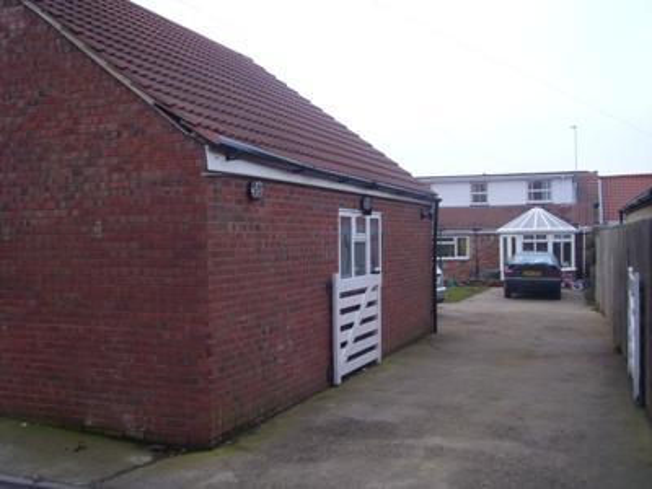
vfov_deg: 45.4
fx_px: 584
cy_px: 244
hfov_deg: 58.4
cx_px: 326
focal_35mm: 31
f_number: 3.5
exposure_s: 1/30
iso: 100
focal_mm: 6.3
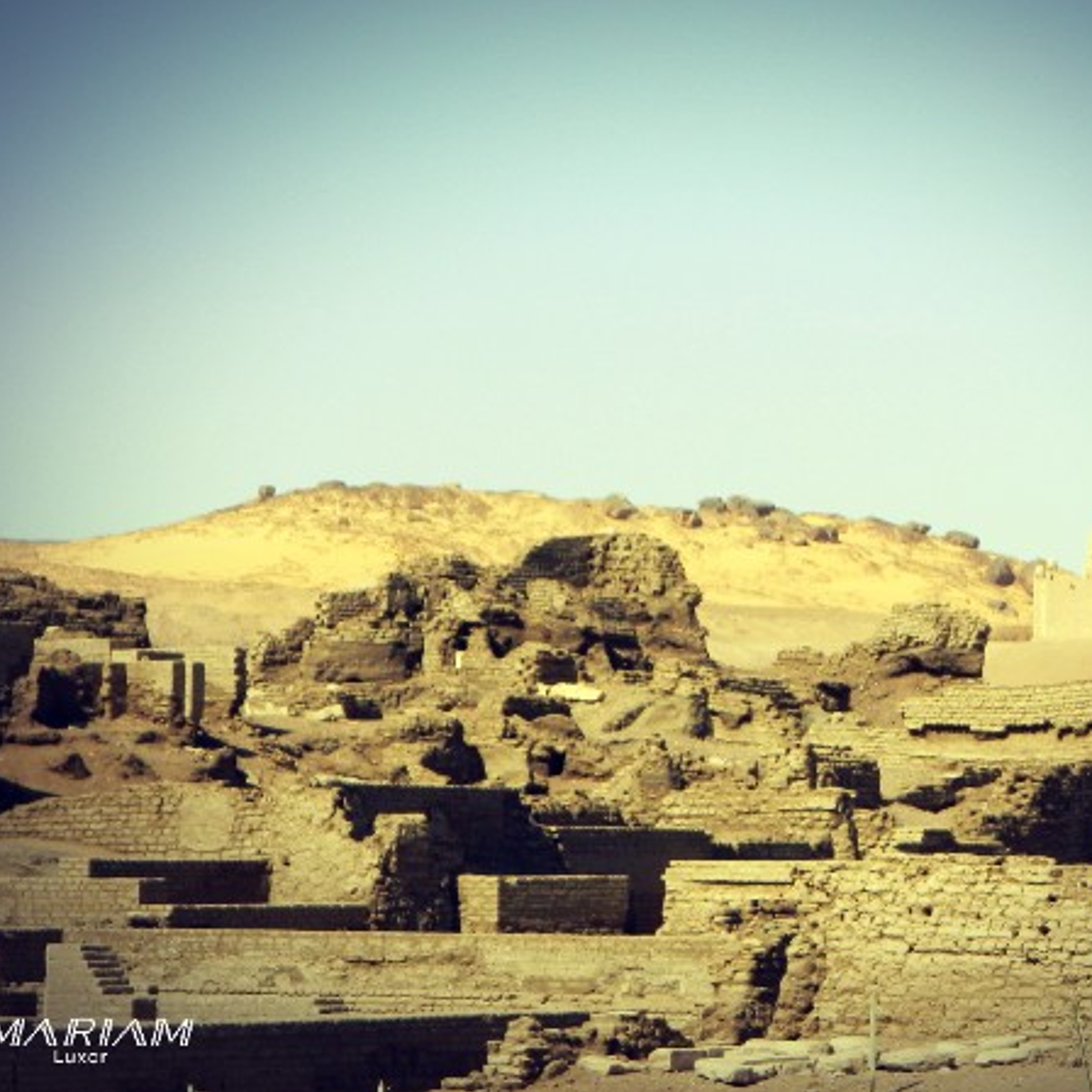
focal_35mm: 122
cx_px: 682
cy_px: 546
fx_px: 4354
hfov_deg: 14.3
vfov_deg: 14.3
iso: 80
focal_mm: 18.6
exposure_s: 1/800
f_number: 4.5
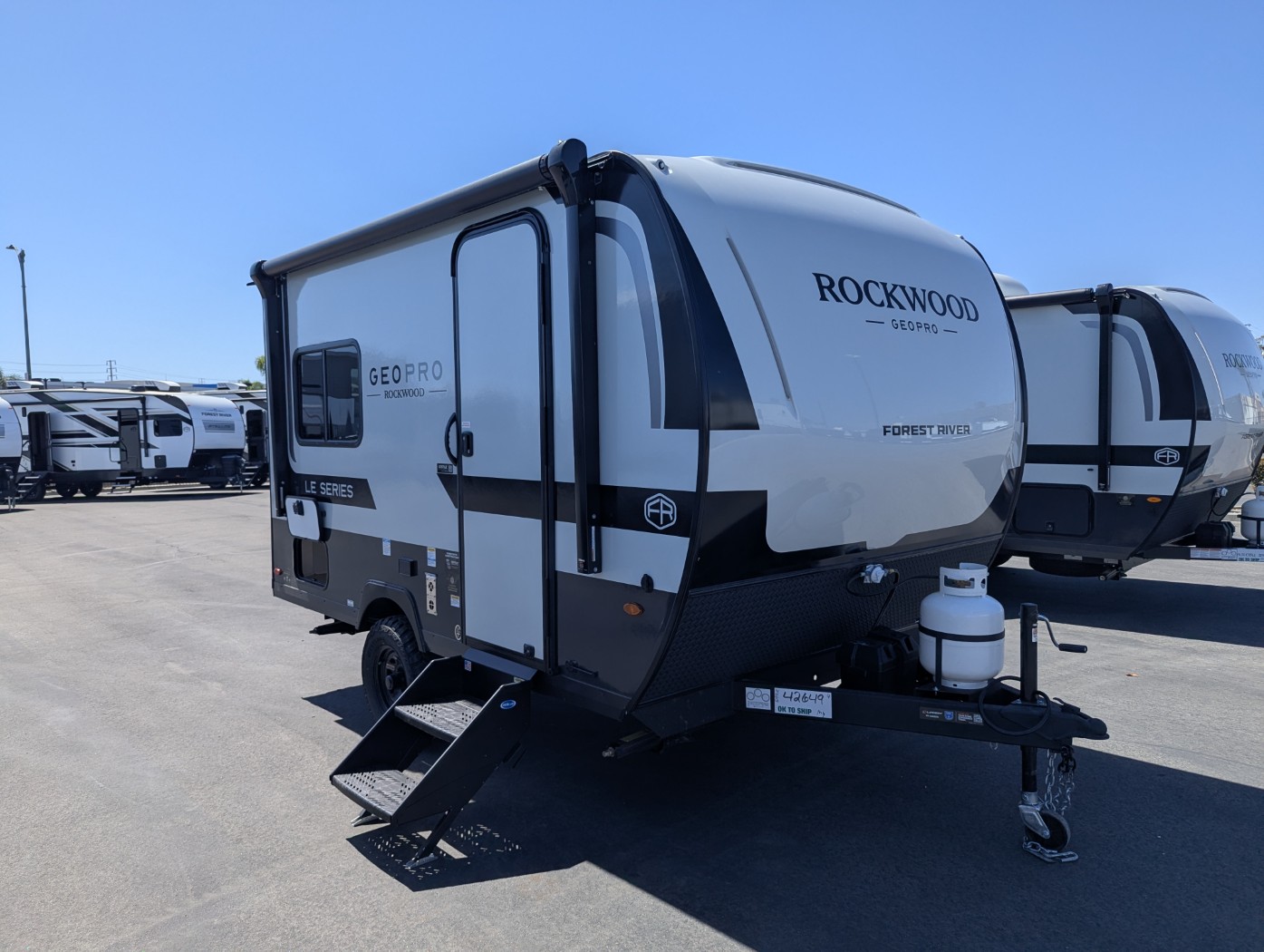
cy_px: 476
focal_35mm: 24
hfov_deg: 71.5
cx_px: 632
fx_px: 877
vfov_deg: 56.9
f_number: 1.85
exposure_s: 1/2309
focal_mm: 6.81
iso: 47
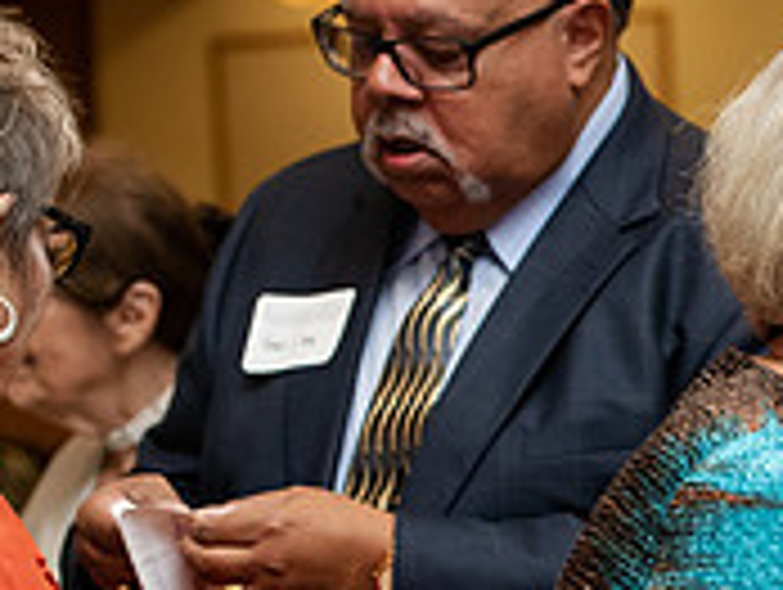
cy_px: 633
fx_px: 5074
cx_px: 1076
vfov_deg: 6.6
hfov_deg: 8.7
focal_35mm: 224
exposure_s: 1/160
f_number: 5
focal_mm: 70
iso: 1600
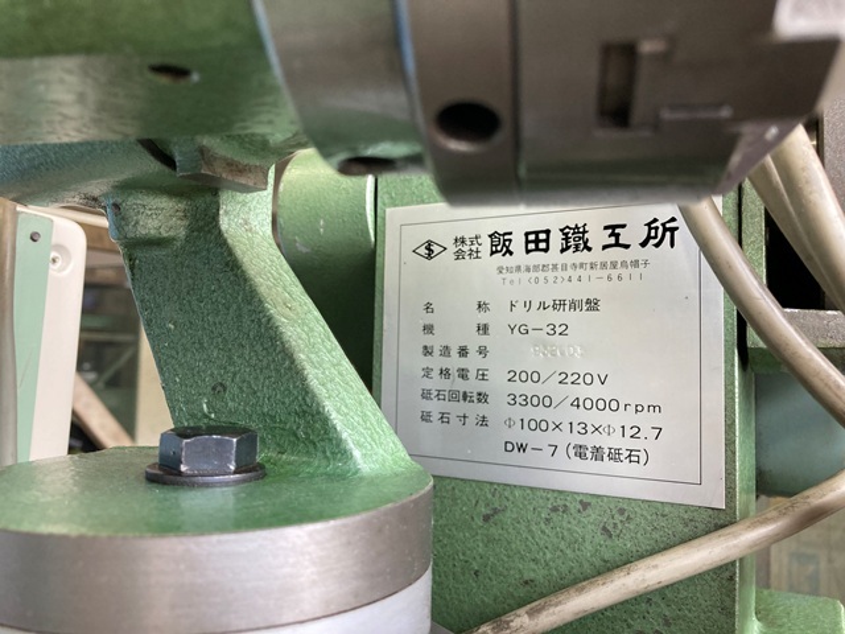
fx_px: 683
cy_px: 317
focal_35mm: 28
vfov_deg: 49.7
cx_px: 422
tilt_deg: +3.5
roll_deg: -2.5
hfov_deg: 63.4
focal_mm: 3.99
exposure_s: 1/102
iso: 80
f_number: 1.8
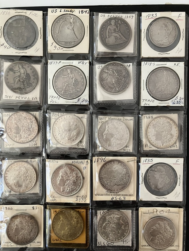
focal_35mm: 28
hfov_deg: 49.7
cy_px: 126
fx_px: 204
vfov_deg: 63.4
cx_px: 94
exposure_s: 1/87
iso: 80
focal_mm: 3.99
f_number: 1.8
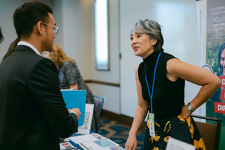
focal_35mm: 50
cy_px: 75
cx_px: 112
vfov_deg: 27.0
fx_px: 312
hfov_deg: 39.6
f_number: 2
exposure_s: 1/125
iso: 125
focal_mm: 50
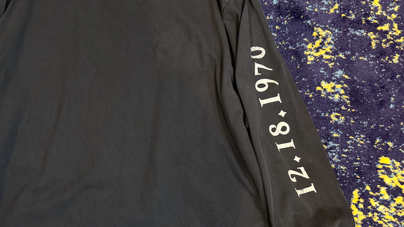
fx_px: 418
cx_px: 135
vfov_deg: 30.4
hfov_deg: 50.7
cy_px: 133
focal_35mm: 39
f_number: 1.78
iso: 800
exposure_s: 1/30
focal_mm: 6.76
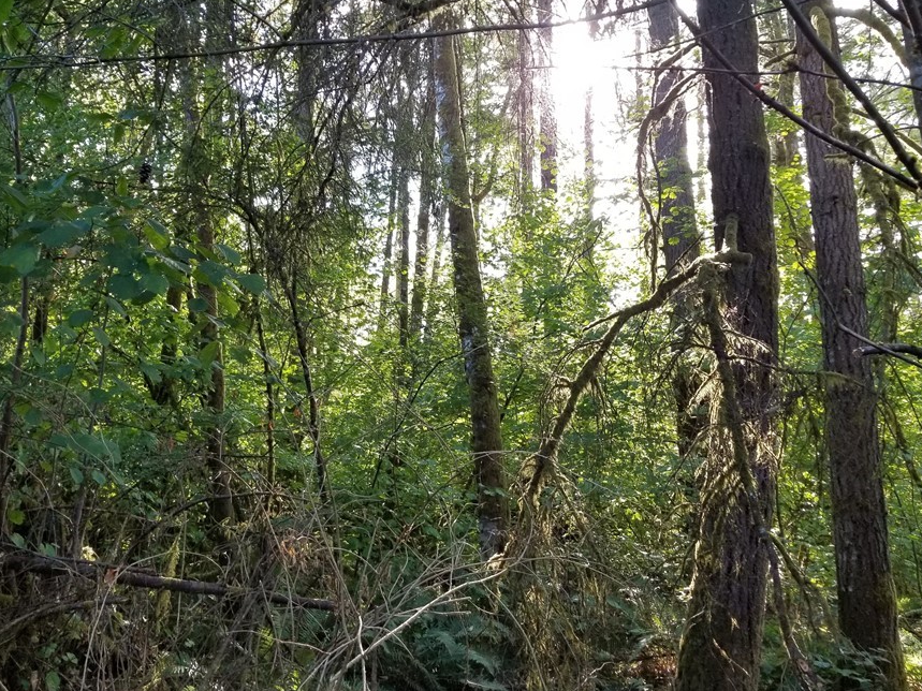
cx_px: 440
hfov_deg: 58.3
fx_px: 826
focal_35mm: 31
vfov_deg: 45.3
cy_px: 402
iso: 100
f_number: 1.7
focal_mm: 4.25
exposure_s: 1/60
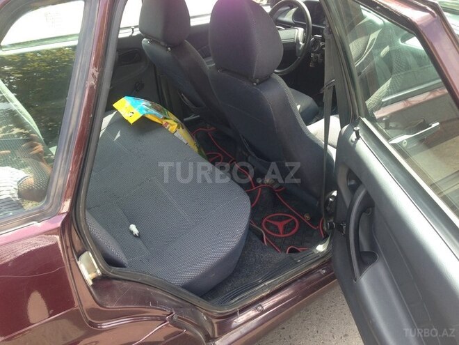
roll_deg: +0.9
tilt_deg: -30.0
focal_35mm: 33
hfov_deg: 55.4
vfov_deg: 42.9
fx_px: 438
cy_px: 172
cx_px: 230
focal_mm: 4.12
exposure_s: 1/138
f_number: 2.4
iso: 50
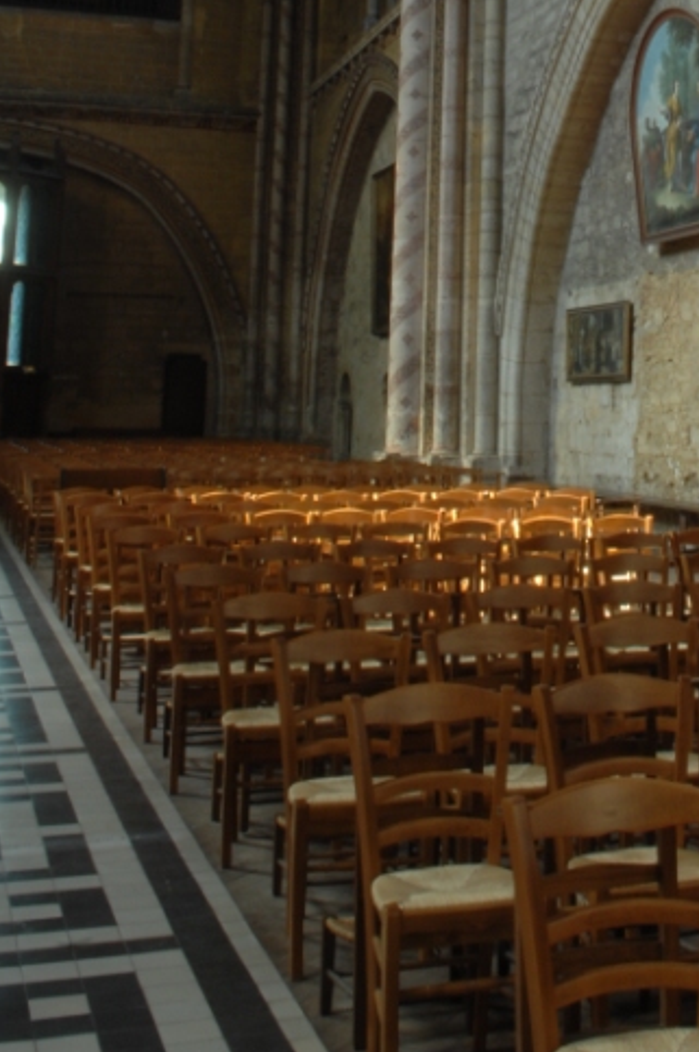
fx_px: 1578
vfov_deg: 34.6
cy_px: 83
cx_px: 627
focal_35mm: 54
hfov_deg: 24.3
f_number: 22
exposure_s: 2
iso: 200
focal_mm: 17
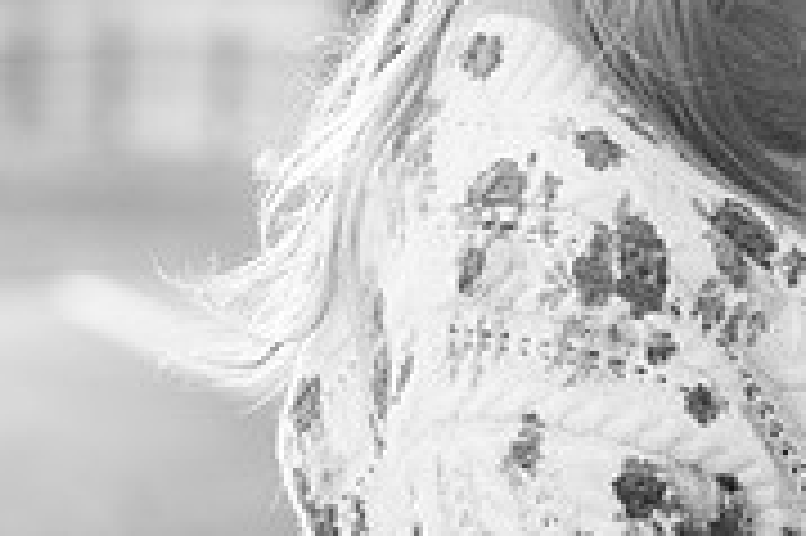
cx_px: 1225
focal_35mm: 373
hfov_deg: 5.5
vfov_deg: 3.7
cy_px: 70
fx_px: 8343
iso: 2000
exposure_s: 1/500
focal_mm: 115
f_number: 5.6
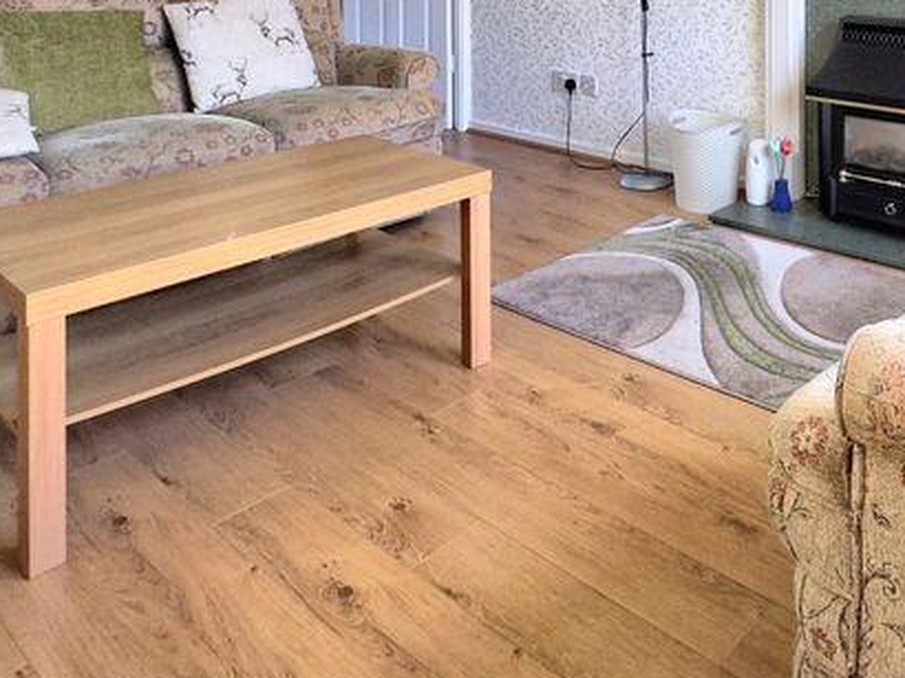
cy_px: -68
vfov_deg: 34.9
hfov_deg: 50.1
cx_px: 698
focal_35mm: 35
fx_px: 915
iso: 125
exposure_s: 1/99
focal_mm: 2.22
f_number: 2.2
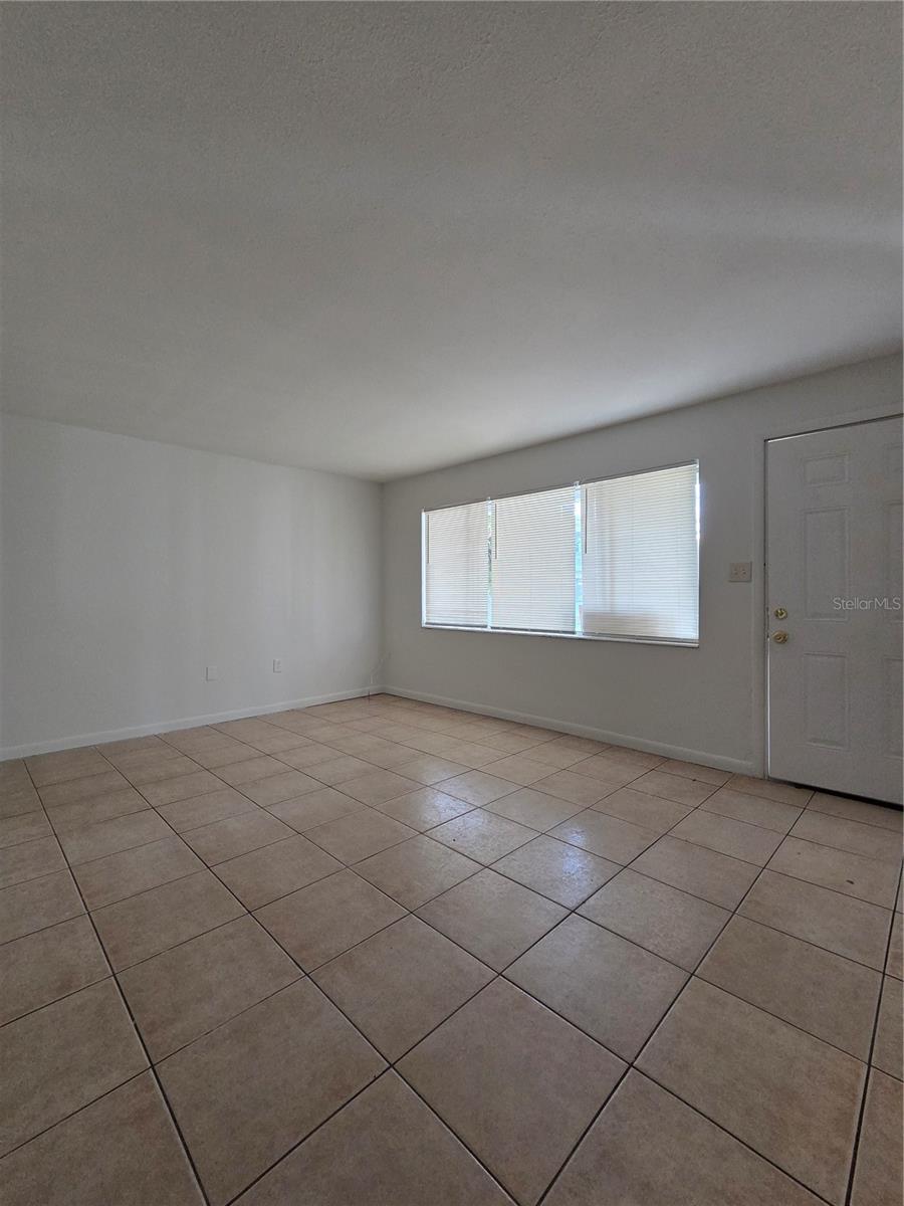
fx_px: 453
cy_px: 603
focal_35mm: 13
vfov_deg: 106.2
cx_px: 452
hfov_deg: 89.9
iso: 500
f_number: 2.2
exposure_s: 1/100
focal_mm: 2.2
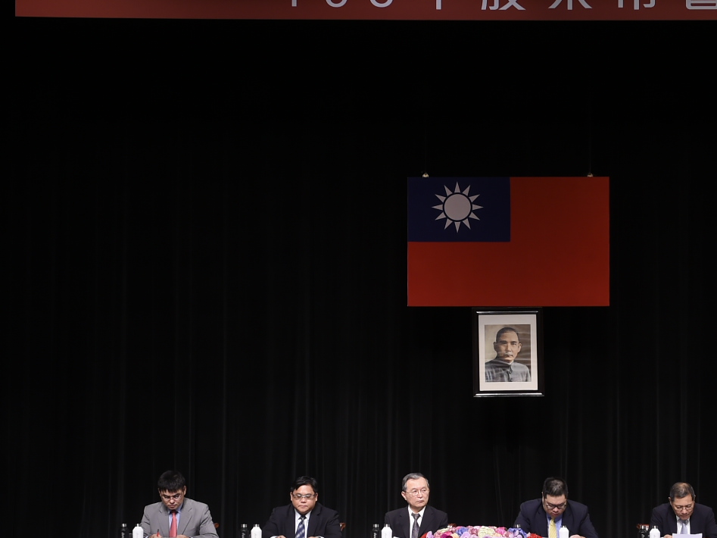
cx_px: 521
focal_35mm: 95
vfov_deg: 15.5
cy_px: 399
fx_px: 1967
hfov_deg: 20.5
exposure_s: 1/250
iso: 1000
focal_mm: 38
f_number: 4.5
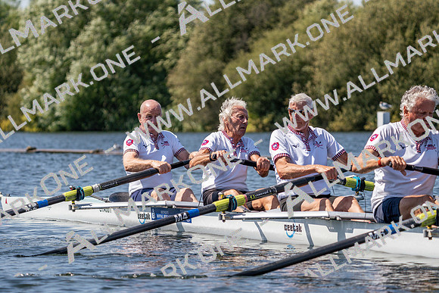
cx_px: 220
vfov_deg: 6.9
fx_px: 2439
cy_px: 146
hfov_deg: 10.3
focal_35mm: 200
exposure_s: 1/2000
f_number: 5.6
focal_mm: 200
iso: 250
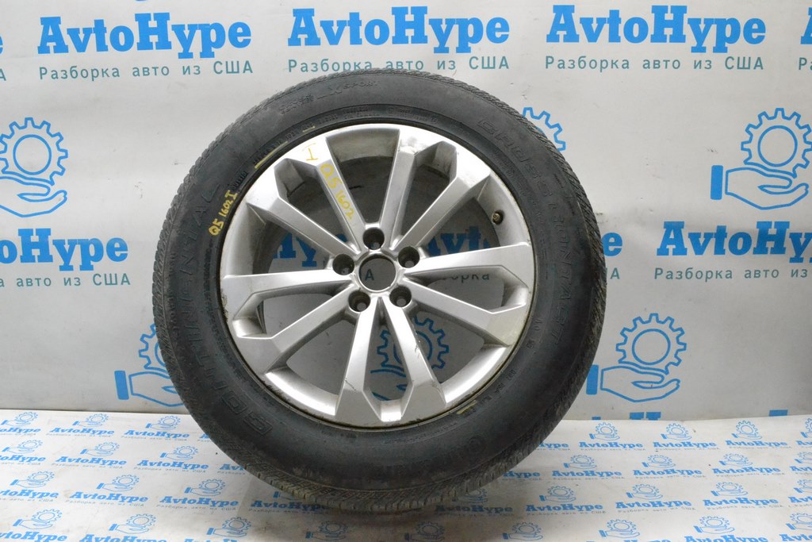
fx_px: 744
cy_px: 271
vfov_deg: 40.0
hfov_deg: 57.2
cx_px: 406
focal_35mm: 33
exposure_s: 1/100
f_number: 13
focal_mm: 22
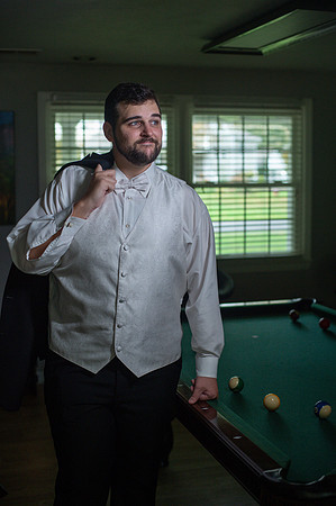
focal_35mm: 50
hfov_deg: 26.9
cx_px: 168
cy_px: 253
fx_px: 702
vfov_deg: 39.6
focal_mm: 50
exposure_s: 1/400
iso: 1000
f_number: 2.8
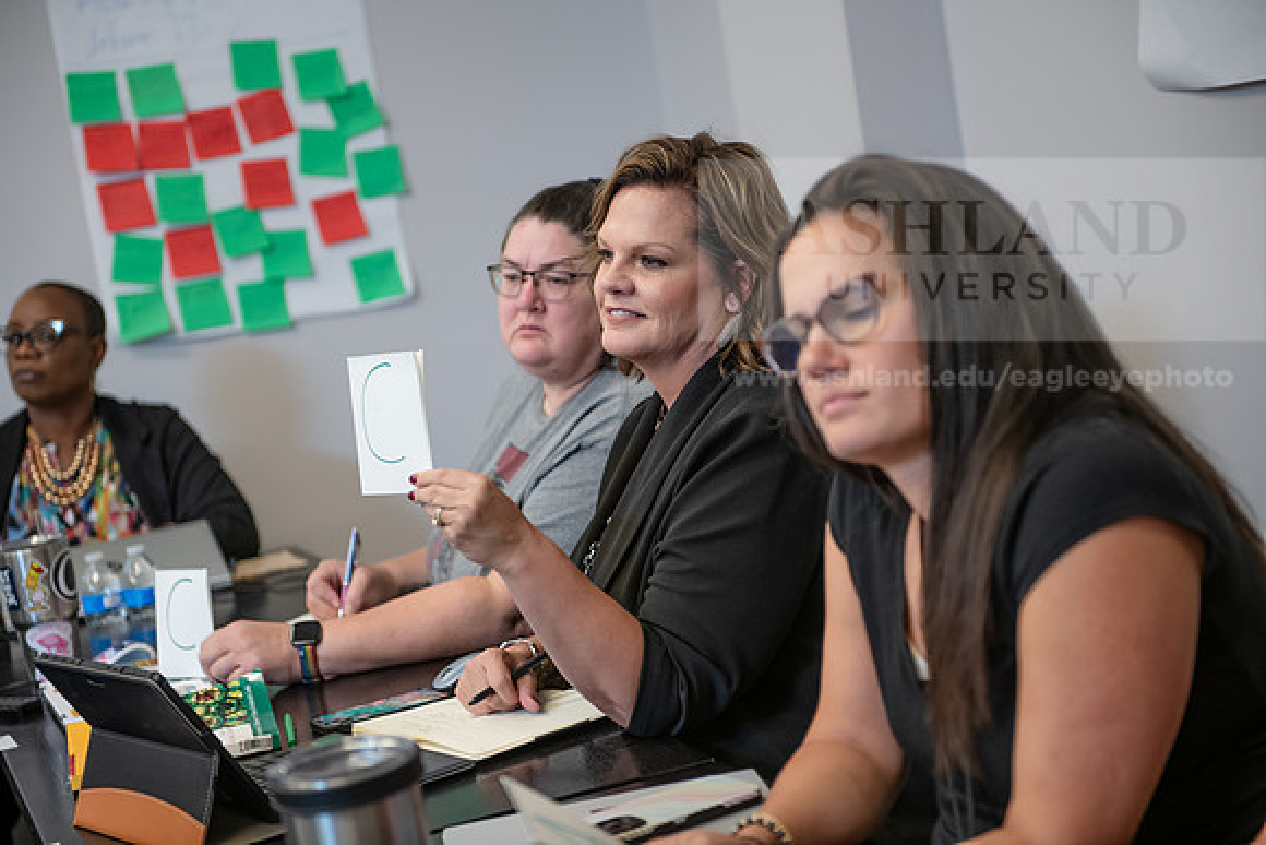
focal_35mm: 70
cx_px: 633
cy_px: 422
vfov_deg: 19.5
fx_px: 2462
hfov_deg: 28.8
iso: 800
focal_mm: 70
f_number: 2.8
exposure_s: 1/160
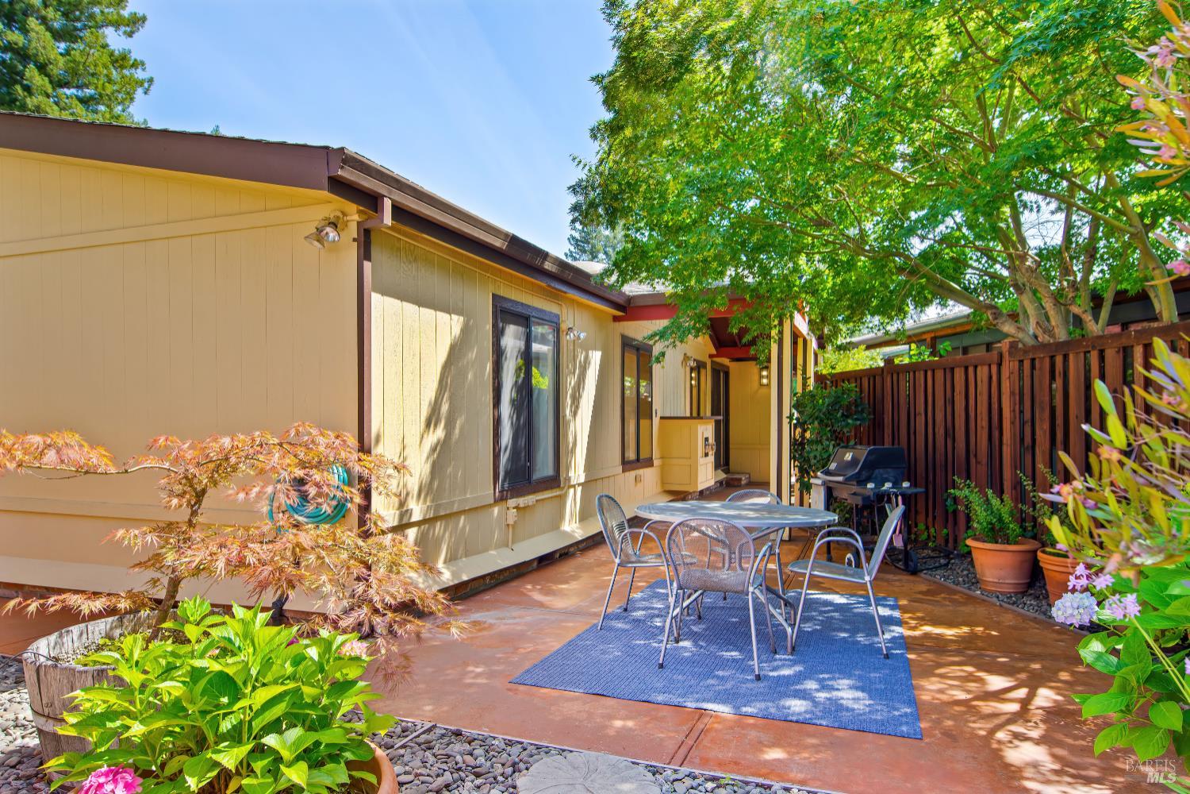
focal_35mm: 21
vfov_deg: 59.5
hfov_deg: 81.2
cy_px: 397
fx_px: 694
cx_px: 595
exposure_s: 1/125
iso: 100
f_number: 5.6
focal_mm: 14
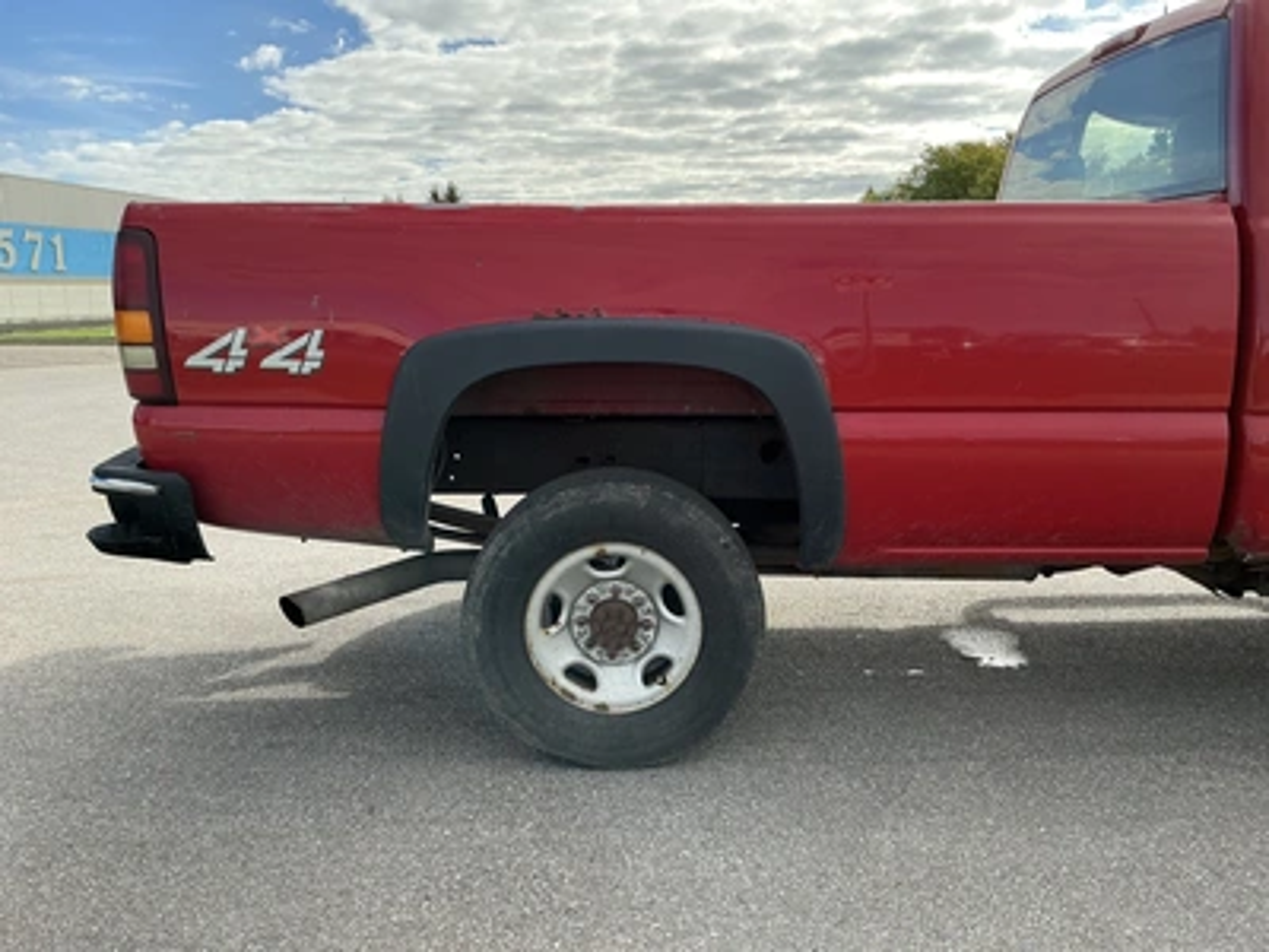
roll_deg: +1.2
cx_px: 634
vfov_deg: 49.7
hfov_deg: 63.4
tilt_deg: -7.3
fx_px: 1026
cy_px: 476
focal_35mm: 28
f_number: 1.8
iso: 25
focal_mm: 3
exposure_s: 1/739
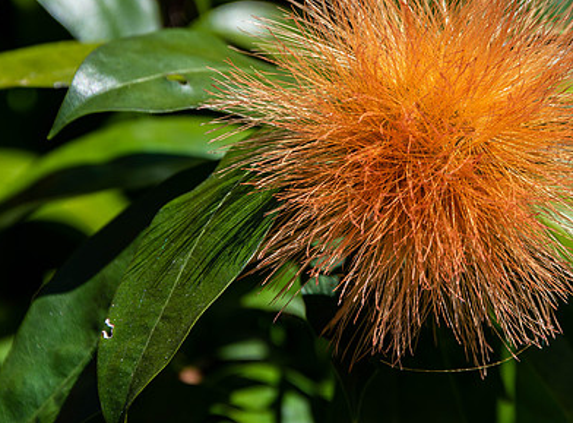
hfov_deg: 4.3
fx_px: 7700
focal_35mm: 468
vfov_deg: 3.1
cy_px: 154
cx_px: 429
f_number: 8
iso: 64
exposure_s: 1/160
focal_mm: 250
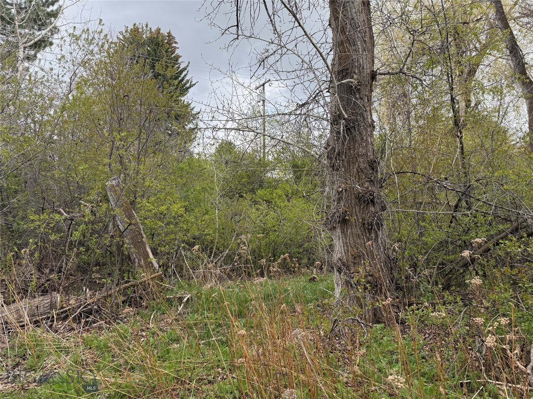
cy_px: 200
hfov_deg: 71.6
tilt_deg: +6.5
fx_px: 370
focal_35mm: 24
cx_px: 266
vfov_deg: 56.8
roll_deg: +0.1
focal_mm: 6.76
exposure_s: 1/1337
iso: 100
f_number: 1.78
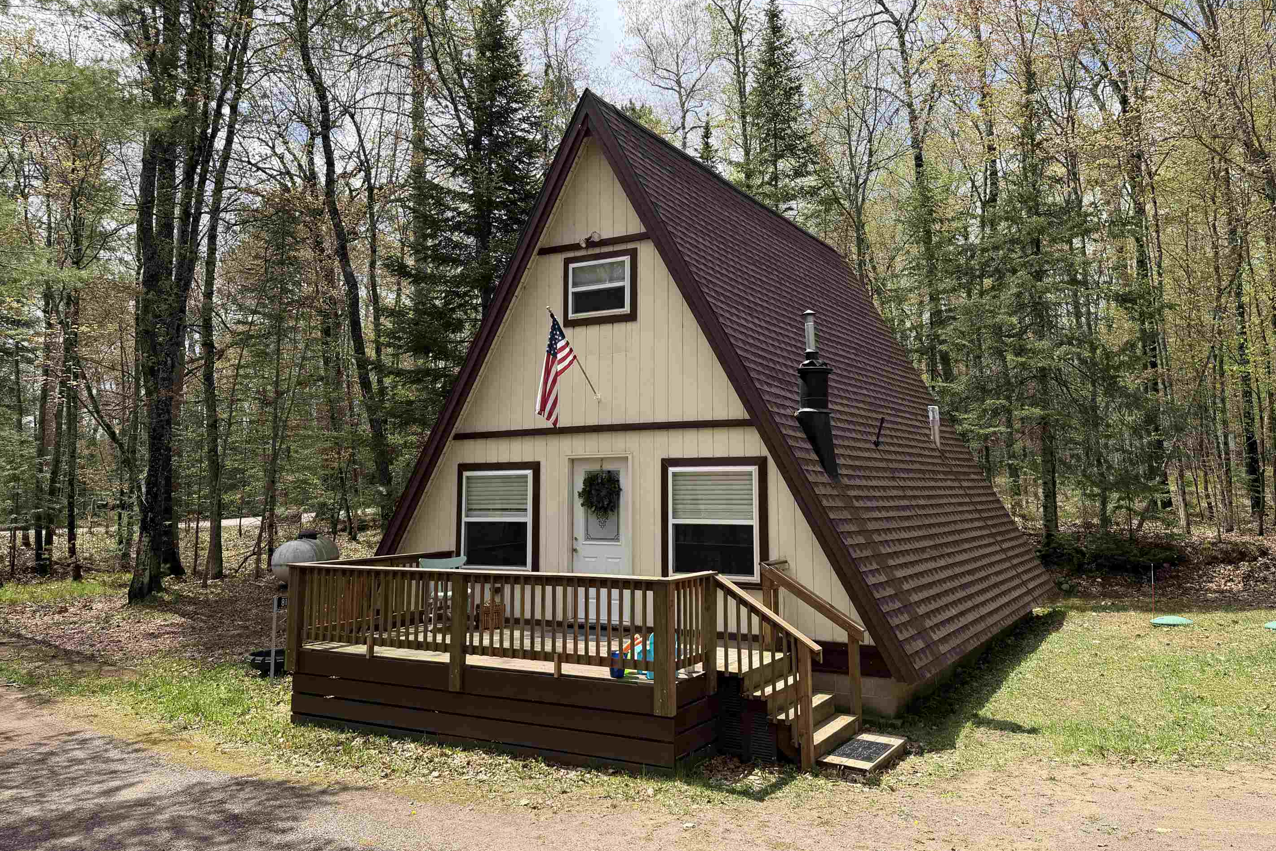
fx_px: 957
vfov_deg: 47.9
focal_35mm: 27
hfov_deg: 67.3
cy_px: 382
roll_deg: -0.7
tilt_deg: +8.2
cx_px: 675
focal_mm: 6.76
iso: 80
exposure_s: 1/2801
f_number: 1.78
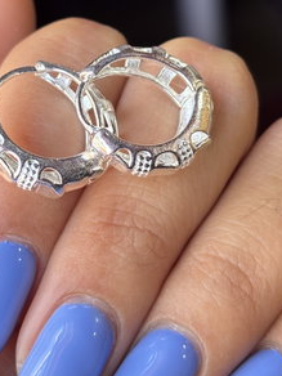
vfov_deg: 20.5
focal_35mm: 95
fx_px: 1032
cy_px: 106
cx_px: 95
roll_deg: -4.9
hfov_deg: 15.5
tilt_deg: -42.4
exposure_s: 1/65
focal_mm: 5.96
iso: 50
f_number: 1.6
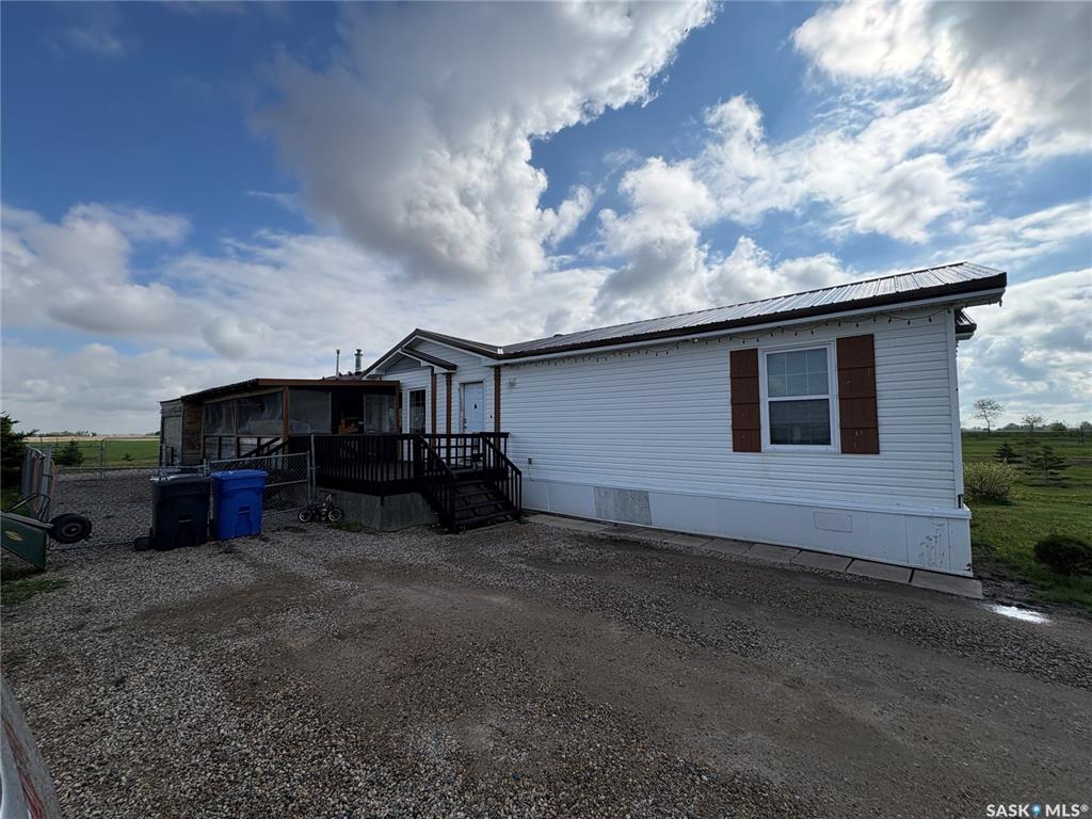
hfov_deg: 102.1
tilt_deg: +3.2
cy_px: 410
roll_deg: +0.6
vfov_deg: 85.7
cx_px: 546
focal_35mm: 14
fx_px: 442
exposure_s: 1/3390
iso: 50
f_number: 2.2
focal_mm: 2.22
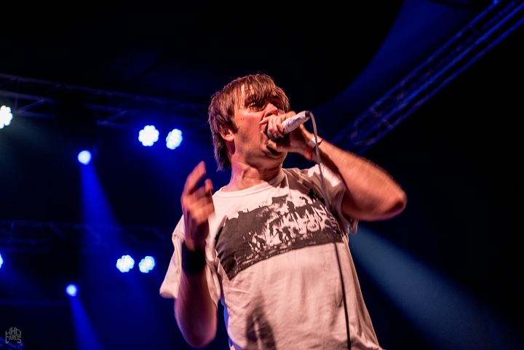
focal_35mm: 70
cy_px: 175
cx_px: 262
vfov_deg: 19.5
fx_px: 1019
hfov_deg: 28.8
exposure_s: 1/100
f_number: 2.8
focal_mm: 70
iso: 1000
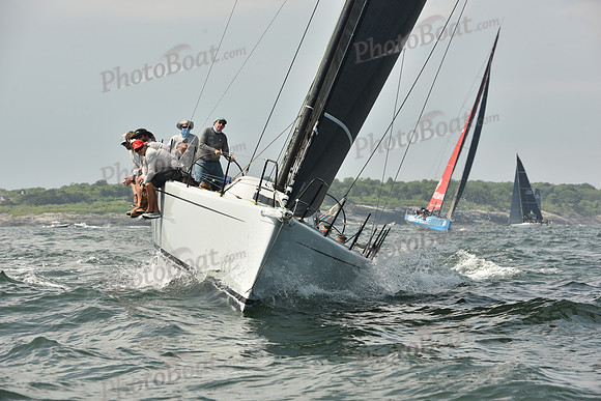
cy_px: 200
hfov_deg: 15.2
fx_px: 2254
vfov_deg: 10.2
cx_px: 300
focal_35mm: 135
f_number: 9
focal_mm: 135
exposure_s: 1/800
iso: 250
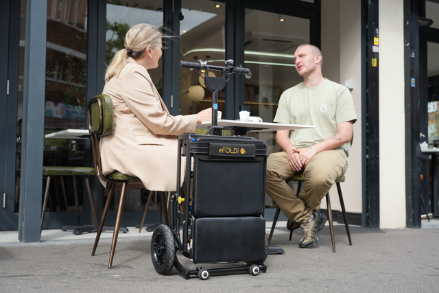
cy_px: 146
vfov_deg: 28.7
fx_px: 573
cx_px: 220
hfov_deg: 41.9
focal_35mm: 47
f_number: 4
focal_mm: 47
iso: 100
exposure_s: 1/250
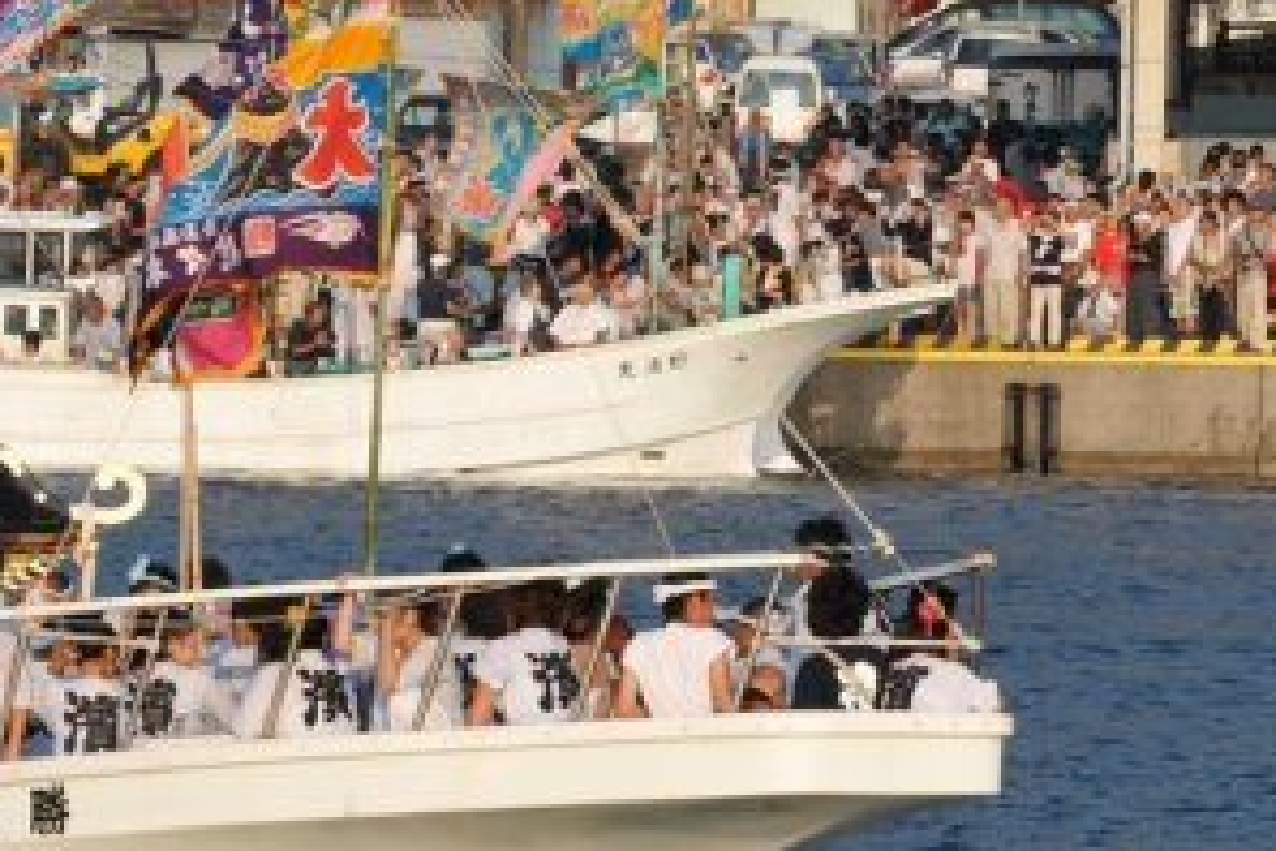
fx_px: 18784
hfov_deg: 3.9
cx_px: 202
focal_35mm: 530
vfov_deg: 2.6
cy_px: 415
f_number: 11
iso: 500
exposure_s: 1/500
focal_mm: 140
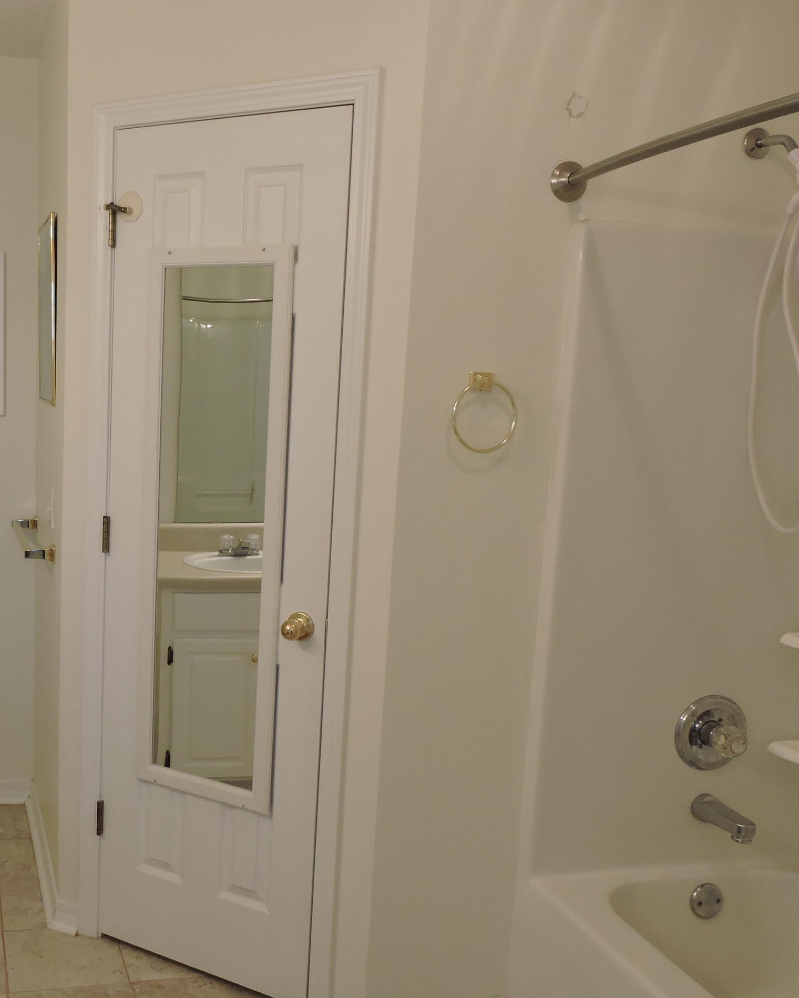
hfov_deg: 38.9
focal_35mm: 37
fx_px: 1093
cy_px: 541
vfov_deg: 49.0
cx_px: 186
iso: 180
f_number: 3.3
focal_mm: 4.3
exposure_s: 1/30
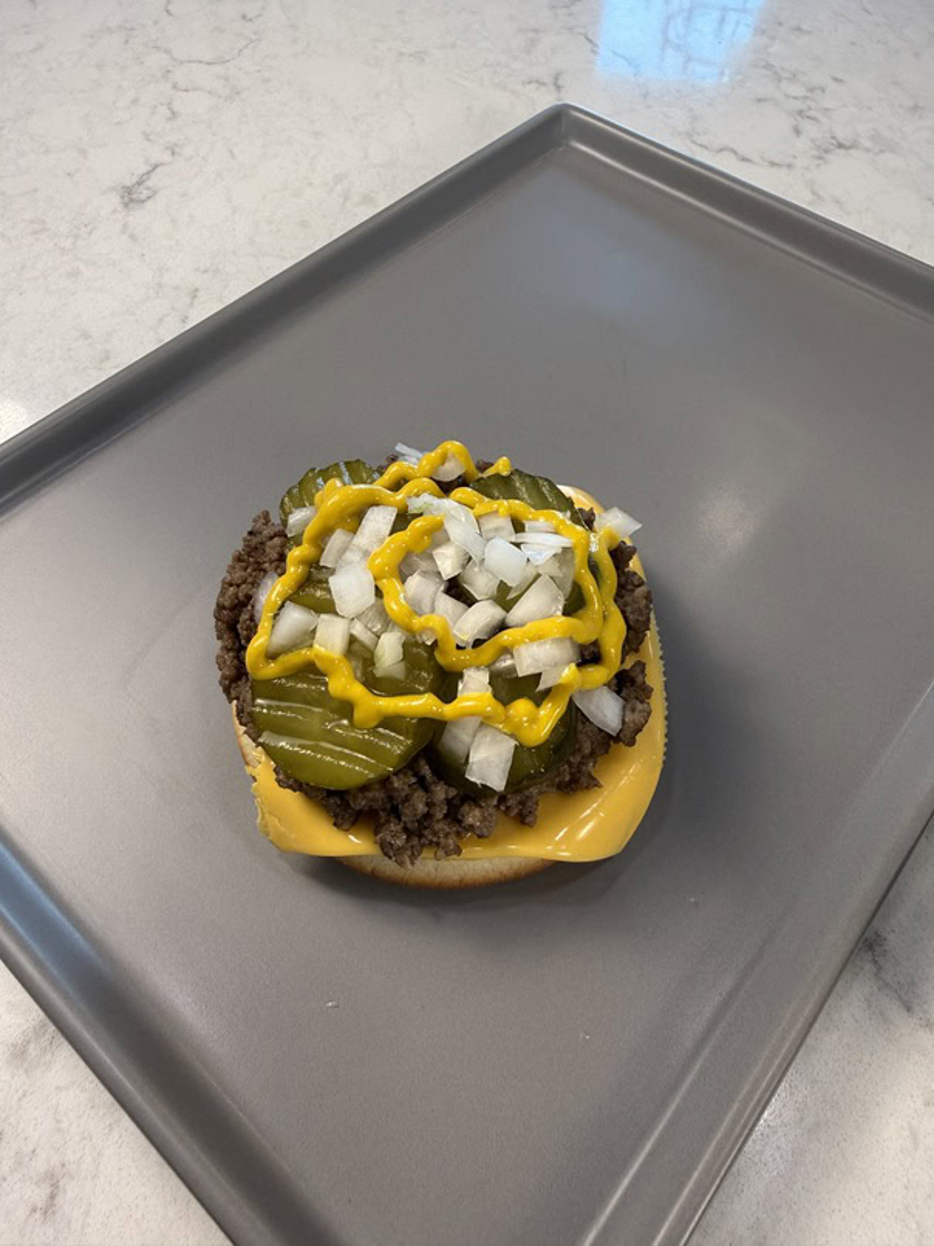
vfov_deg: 71.6
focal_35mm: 24
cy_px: 623
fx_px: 864
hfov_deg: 56.8
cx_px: 467
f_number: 2.2
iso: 100
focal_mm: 2.2
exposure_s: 1/120
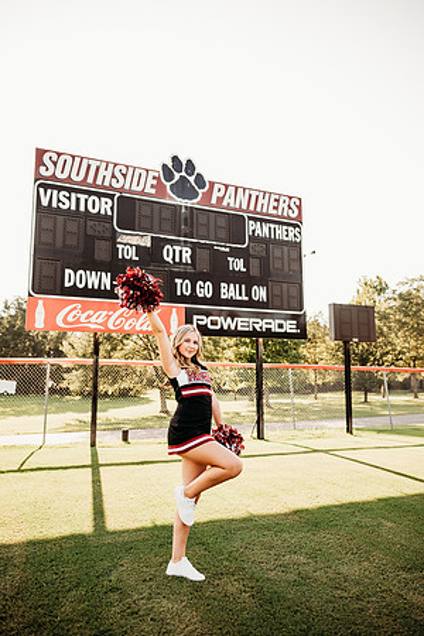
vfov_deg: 73.7
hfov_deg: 53.1
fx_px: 424
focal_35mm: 24
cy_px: 318
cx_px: 212
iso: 200
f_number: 2.8
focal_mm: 24
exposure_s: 1/640
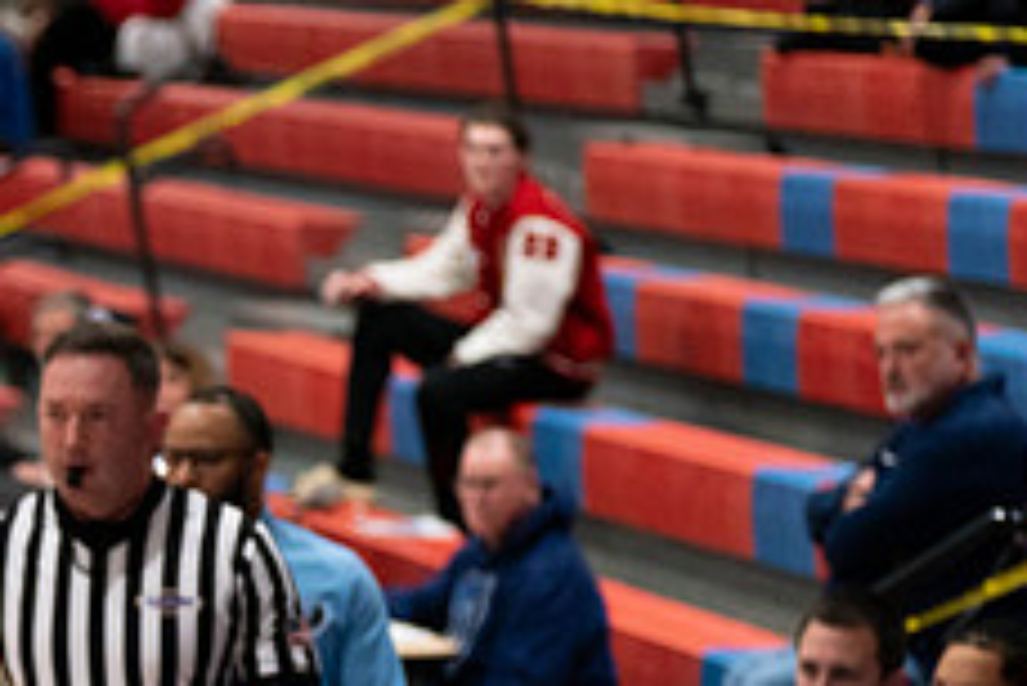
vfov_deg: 6.0
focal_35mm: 230
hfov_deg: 8.8
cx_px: -224
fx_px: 6565
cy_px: 711
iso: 2500
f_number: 2.8
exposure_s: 1/1000
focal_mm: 91
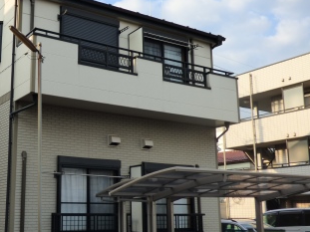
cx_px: 90
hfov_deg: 38.2
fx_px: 439
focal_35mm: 49
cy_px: 121
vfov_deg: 29.7
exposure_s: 1/500
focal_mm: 5.97
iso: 200
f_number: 3.4
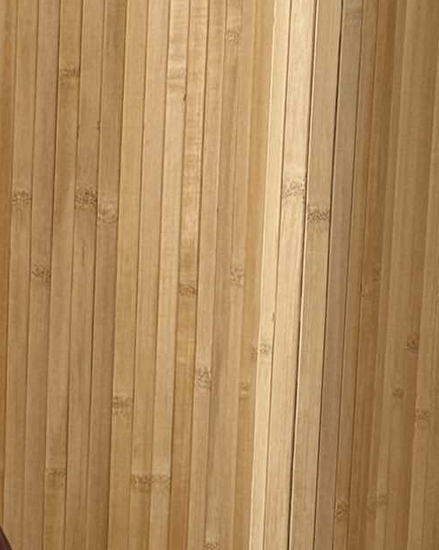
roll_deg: +1.5
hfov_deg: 10.1
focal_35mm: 151
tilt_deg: -9.6
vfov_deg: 12.3
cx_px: -76
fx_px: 2455
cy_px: 771
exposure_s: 1/60
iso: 100
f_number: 1.78
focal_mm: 6.76
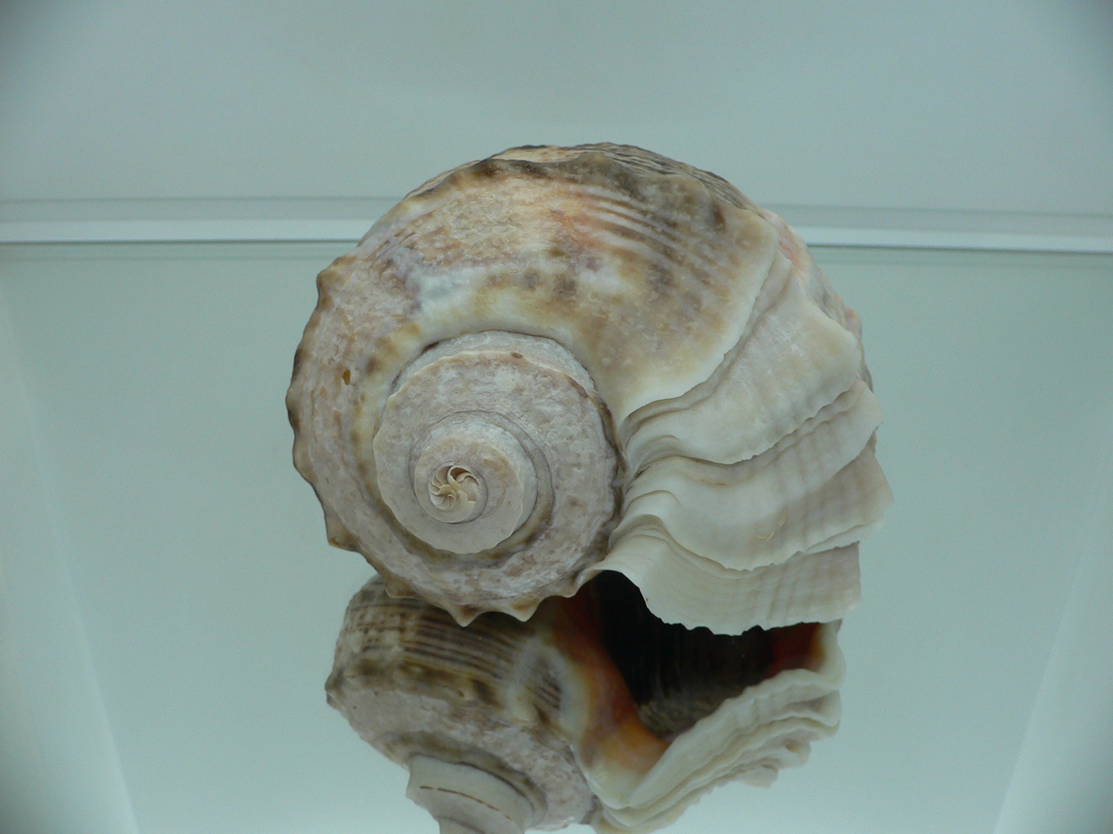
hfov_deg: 52.6
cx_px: 556
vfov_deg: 40.7
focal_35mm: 35
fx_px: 1125
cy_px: 417
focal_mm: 4.6
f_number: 2.8
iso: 80
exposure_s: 1/60
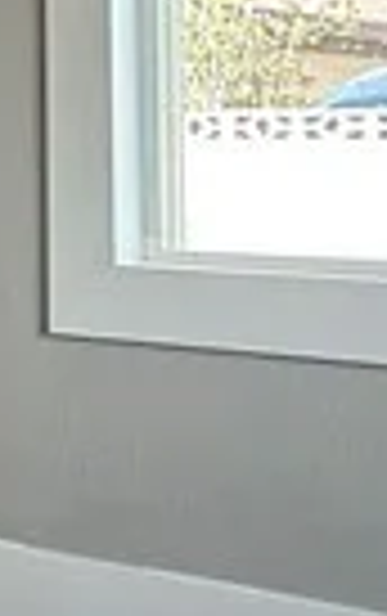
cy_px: 45
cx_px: -774
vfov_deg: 18.4
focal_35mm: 111
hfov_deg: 9.4
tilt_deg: +4.0
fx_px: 1867
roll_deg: -1.5
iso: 125
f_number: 2.2
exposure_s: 1/99
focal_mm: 2.22
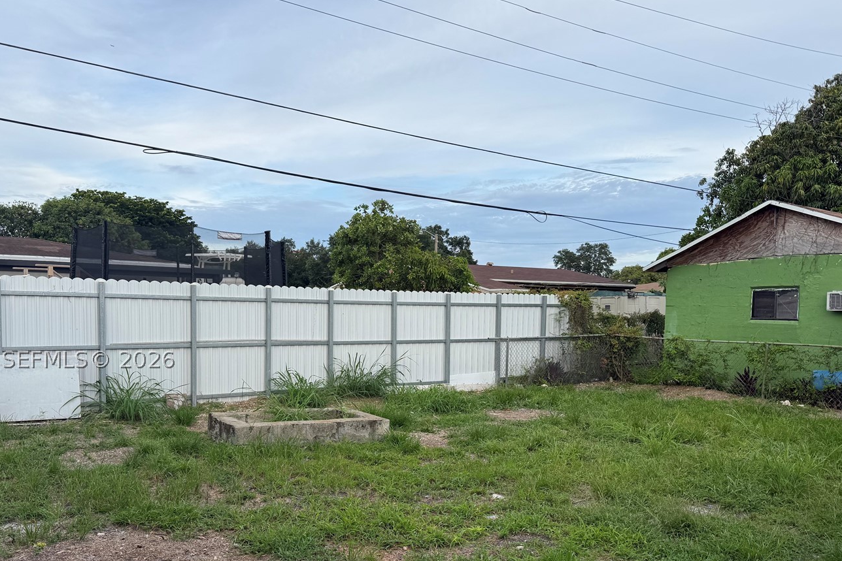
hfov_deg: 60.1
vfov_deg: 41.9
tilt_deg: -4.2
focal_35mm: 31
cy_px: 359
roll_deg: -0.6
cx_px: 375
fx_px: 725
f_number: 1.78
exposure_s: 1/1385
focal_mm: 6.76
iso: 80
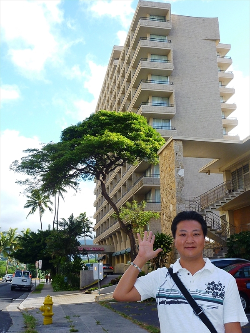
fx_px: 385
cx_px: 125
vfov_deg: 46.8
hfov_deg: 36.0
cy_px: 166
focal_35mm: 40
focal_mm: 4.9
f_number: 3.3
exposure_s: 1/250
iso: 100
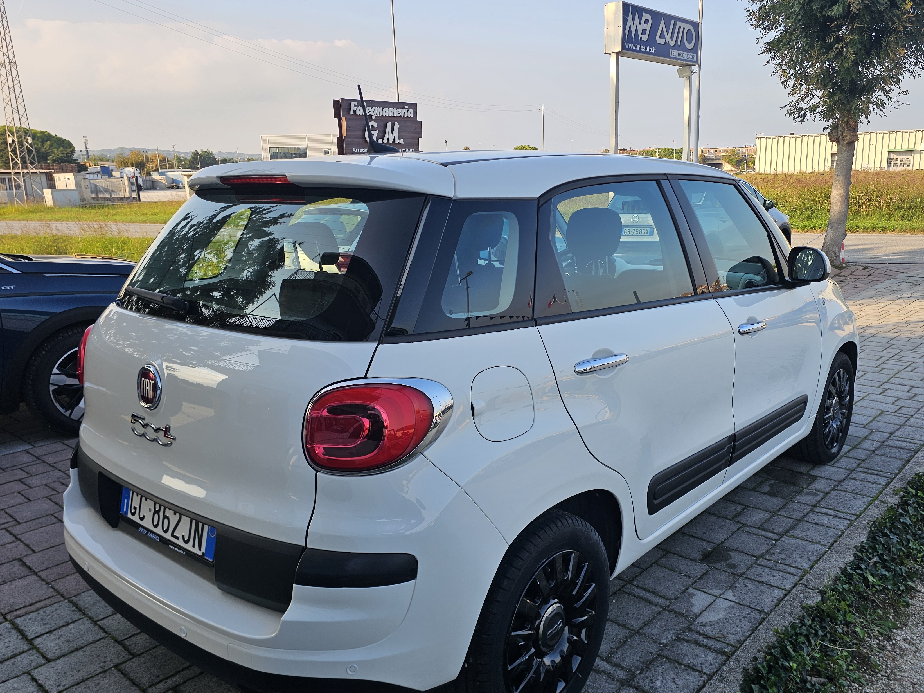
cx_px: 509
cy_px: 353
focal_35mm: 28
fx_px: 747
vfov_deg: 49.7
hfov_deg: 63.3
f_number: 1.7
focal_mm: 6.3
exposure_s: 1/291
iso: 10
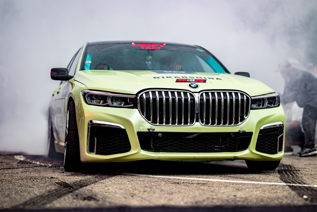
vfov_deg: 15.7
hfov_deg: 23.4
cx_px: 156
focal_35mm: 87
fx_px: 766
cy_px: 106
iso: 800
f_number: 2.2
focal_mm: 85
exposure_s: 1/640
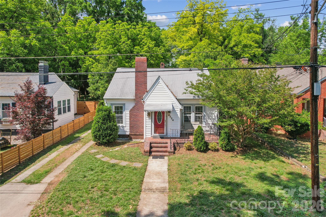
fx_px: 199
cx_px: 163
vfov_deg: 57.2
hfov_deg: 78.6
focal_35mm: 22
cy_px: 108
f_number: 2.8
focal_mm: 8.4
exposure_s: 1/160
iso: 100
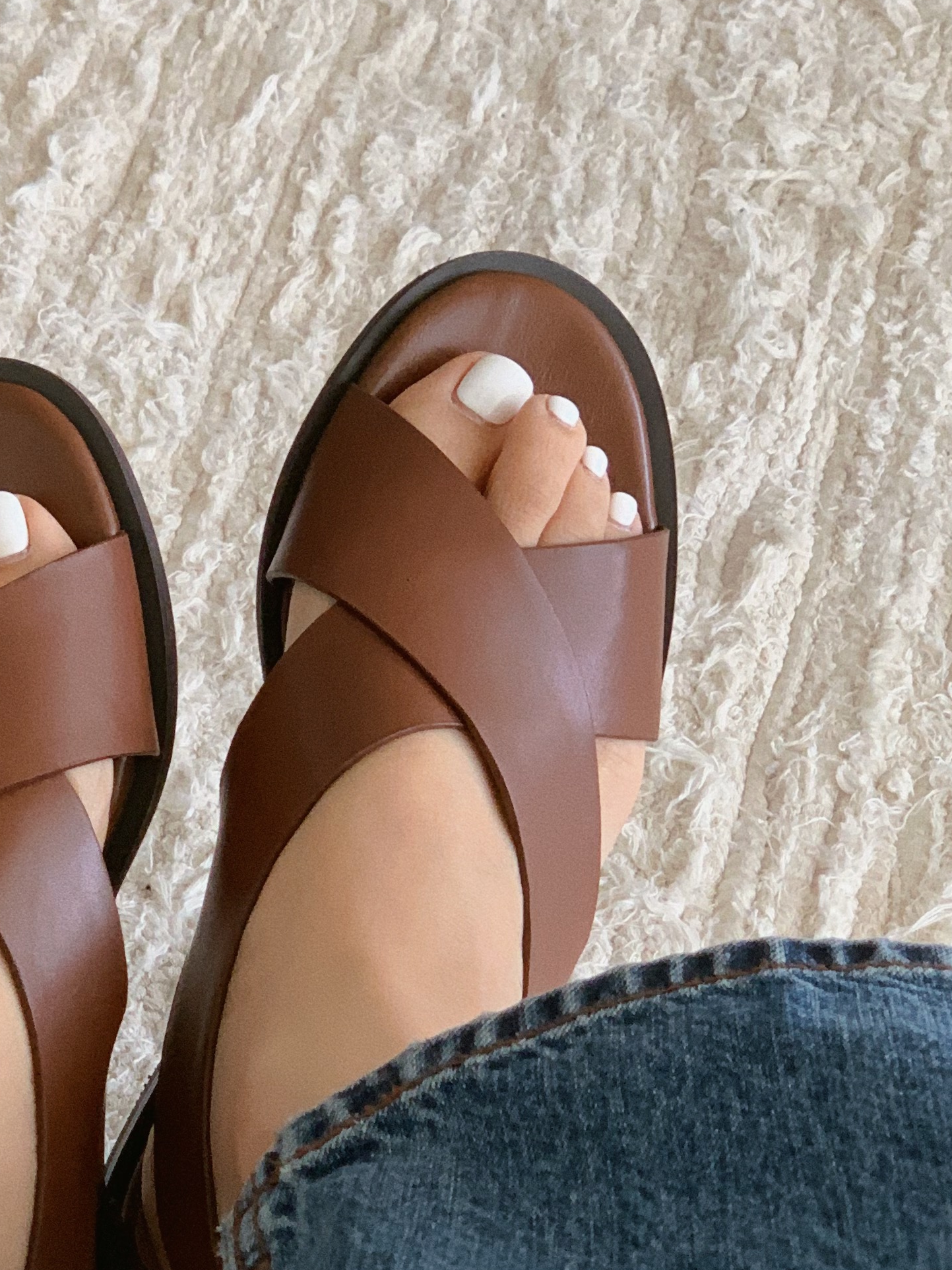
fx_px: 3997
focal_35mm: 109
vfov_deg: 18.0
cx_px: 112
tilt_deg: -48.0
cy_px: 824
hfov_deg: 13.5
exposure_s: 1/92
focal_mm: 6
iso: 125
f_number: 2.4
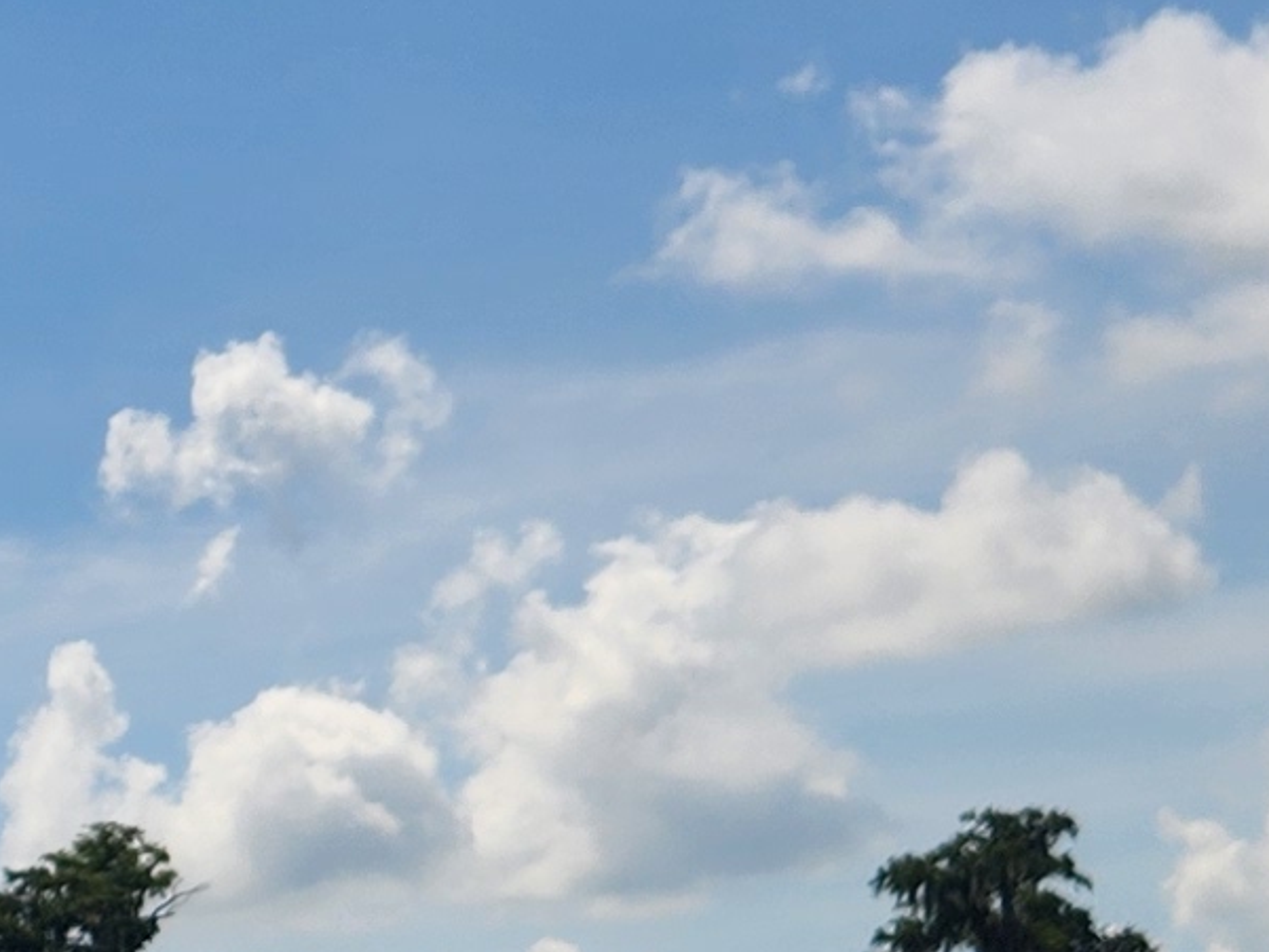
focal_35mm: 153
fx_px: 5610
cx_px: -1440
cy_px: 827
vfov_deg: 9.7
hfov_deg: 11.4
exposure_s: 1/2961
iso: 20
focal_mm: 5.4
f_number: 1.8
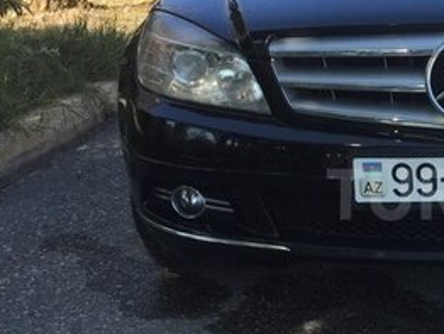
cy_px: 194
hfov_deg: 24.7
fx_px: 937
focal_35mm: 73
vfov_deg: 20.2
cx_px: 500
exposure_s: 1/514
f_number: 2.2
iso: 32
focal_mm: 4.15
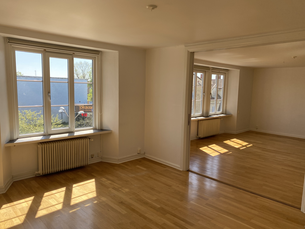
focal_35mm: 26
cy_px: 114
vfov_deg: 53.1
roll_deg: -1.6
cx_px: 152
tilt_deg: -7.2
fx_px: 229
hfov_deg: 67.3
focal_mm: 4.25
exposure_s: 1/449
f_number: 1.8
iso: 32
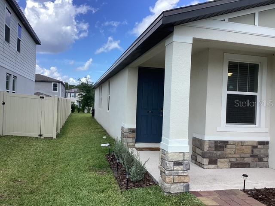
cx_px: 138
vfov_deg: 45.4
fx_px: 246
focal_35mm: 31
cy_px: 103
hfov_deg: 58.4
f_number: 2.4
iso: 25
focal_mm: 3.3
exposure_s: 1/959
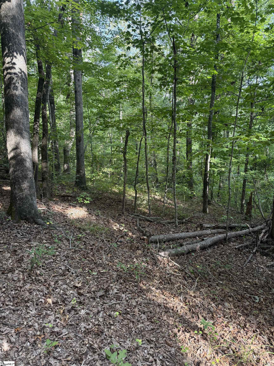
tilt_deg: -12.4
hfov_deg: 56.8
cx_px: 137
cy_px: 183
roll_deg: +2.8
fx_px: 253
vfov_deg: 71.6
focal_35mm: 24
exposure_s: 1/168
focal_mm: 6.76
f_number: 1.78
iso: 125
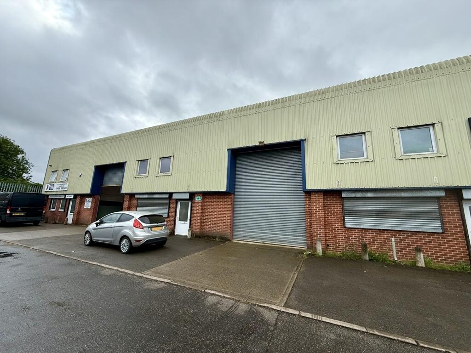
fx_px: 190
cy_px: 176
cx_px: 236
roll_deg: -2.4
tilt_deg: +10.7
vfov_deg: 85.7
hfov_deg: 102.1
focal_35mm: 14
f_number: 2.2
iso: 50
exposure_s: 1/1368
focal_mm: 2.22
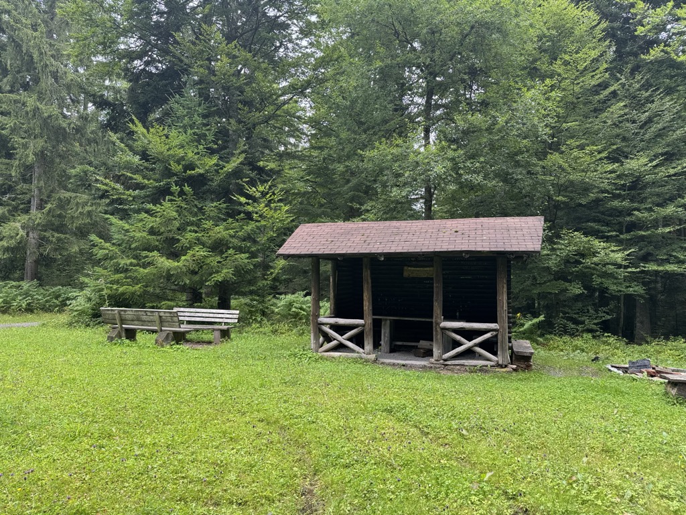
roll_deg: -0.4
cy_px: 258
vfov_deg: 56.8
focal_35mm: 24
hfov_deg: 71.6
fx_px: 476
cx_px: 343
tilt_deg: +3.1
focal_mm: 6.76
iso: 80
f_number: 1.78
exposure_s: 1/288
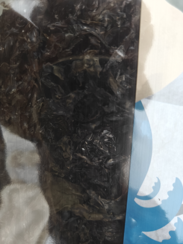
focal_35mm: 24
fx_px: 169
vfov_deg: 71.6
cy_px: 122
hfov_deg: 56.8
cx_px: 92
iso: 1600
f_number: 1.8
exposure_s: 1/24
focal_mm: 5.59
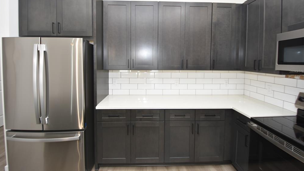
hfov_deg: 99.4
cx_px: 152
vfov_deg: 66.6
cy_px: 71
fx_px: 129
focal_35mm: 16
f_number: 4
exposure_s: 1/60
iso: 360
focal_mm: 10
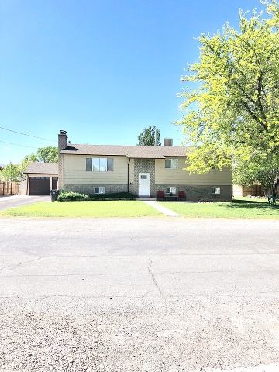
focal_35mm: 28
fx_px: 301
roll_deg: -0.7
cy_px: 186
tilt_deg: +1.1
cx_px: 140
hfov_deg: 49.7
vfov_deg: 63.4
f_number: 1.8
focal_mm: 3.99
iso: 20
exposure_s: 1/2000
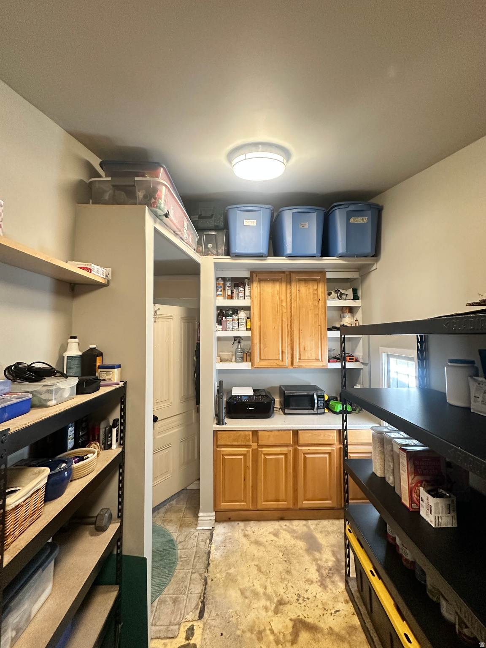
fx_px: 262
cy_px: 324
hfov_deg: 85.7
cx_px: 243
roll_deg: +0.3
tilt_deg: +2.9
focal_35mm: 14
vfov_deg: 102.1
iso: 400
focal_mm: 2.22
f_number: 2.2
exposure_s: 1/60
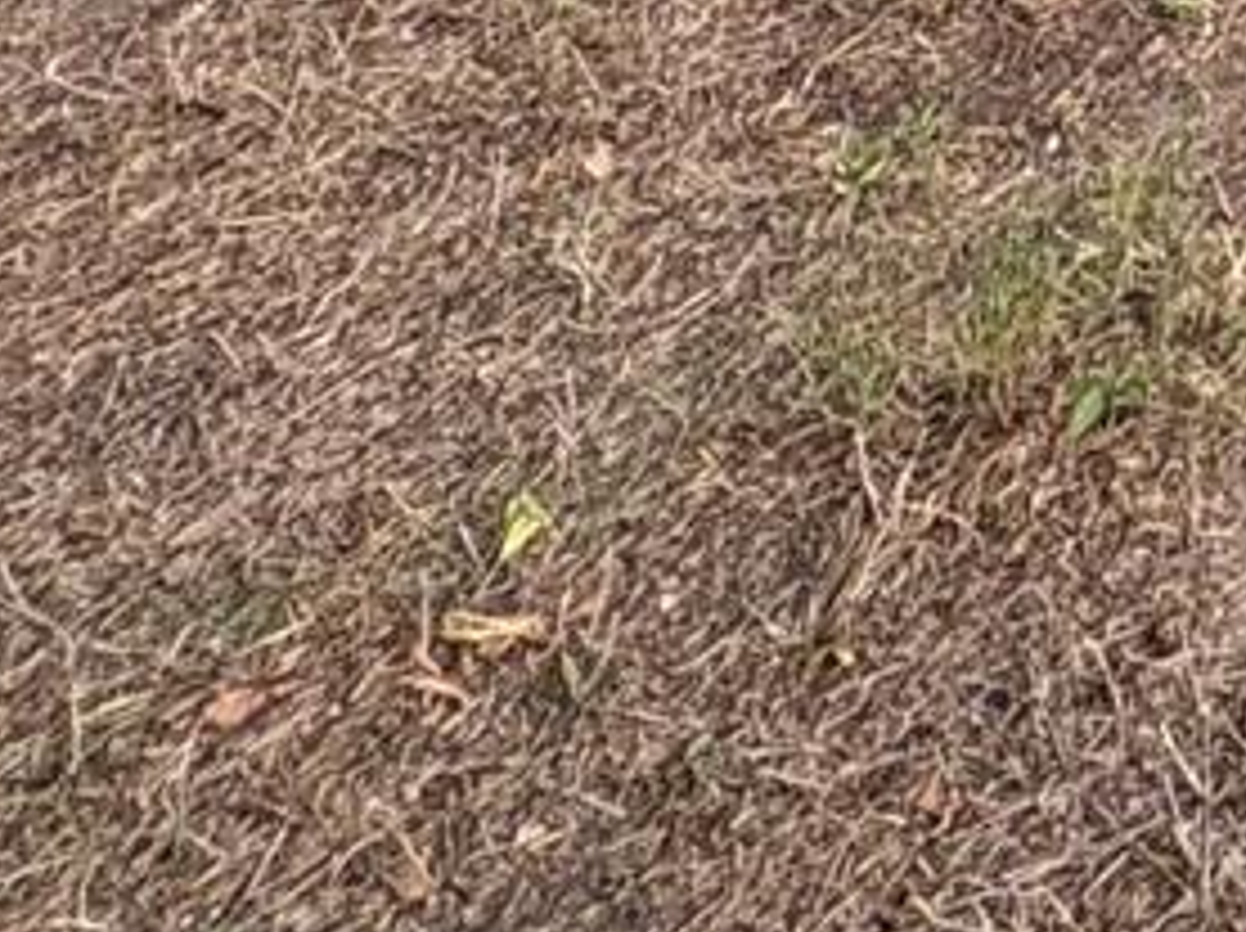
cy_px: -1603
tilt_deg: -7.6
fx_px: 2912
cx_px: 2375
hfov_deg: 18.0
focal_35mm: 81
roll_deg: -1.0
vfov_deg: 12.2
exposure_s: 1/381
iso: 50
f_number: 2.2
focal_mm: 2.22
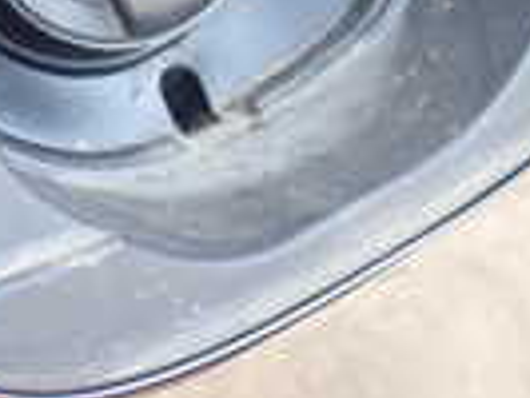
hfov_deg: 14.0
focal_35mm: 135
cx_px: 693
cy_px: -175
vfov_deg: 10.7
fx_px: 2069
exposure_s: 1/60
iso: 100
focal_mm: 5.4
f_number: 2.3
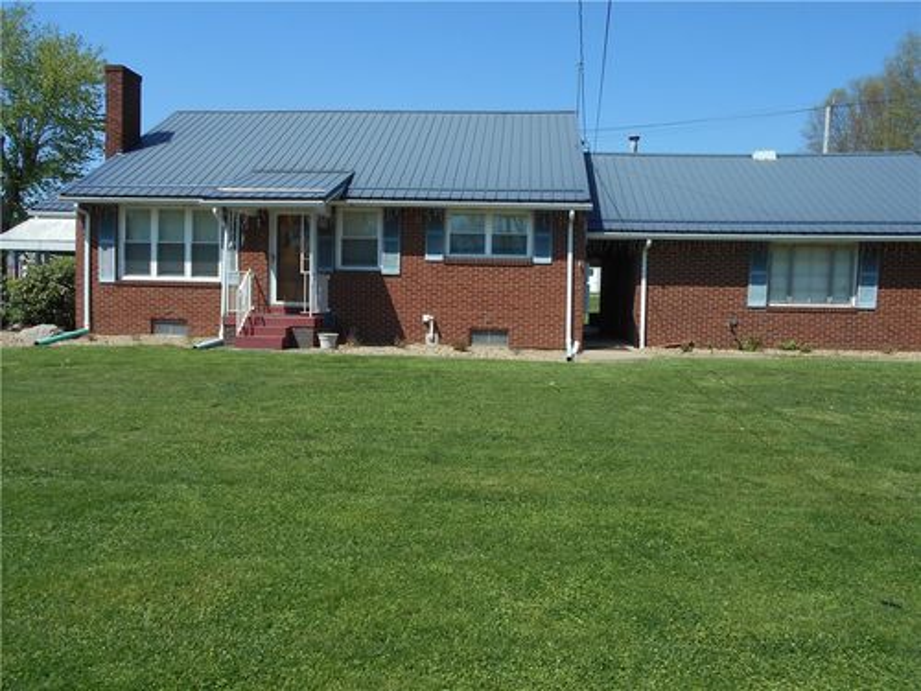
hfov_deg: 67.3
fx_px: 692
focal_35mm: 26
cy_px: 346
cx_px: 460
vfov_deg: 53.1
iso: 80
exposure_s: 1/1000
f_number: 3.2
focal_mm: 4.6
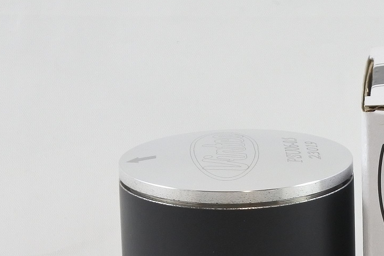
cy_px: 267
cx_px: 330
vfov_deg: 10.3
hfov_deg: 15.4
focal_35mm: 132
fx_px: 1408
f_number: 4.8
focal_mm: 20.6
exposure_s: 1/125
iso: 400
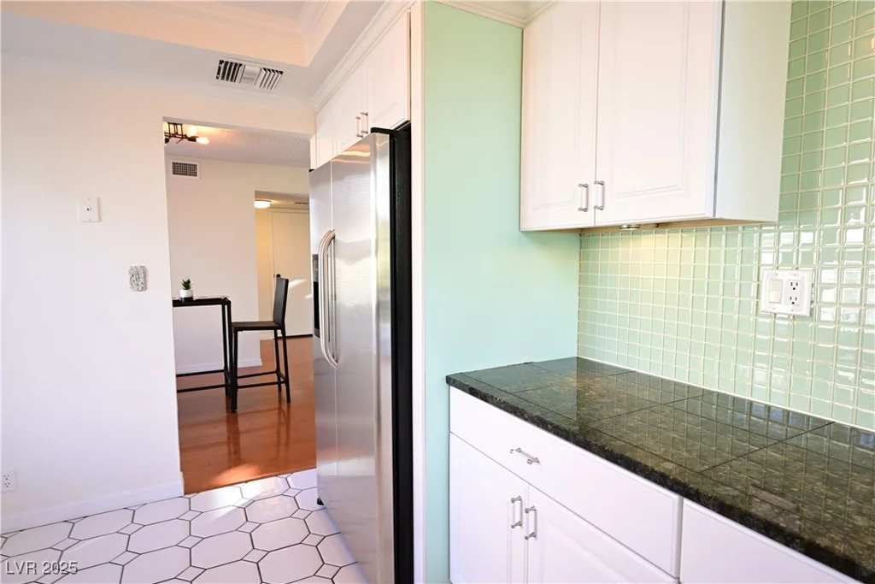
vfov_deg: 63.2
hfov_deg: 85.4
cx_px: 438
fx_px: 474
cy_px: 292
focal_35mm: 20
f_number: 7.1
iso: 1600
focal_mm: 19.5
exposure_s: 1/60
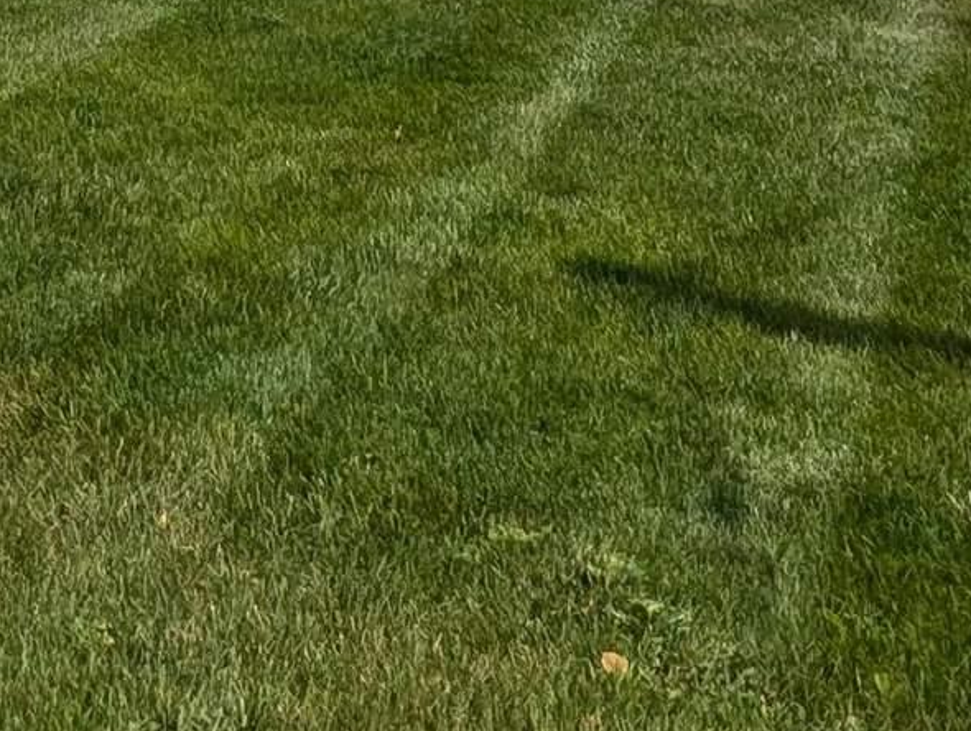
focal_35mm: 83
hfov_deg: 23.4
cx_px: 329
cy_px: -1019
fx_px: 2331
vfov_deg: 13.3
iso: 50
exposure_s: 1/3086
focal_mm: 2.35
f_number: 2.2
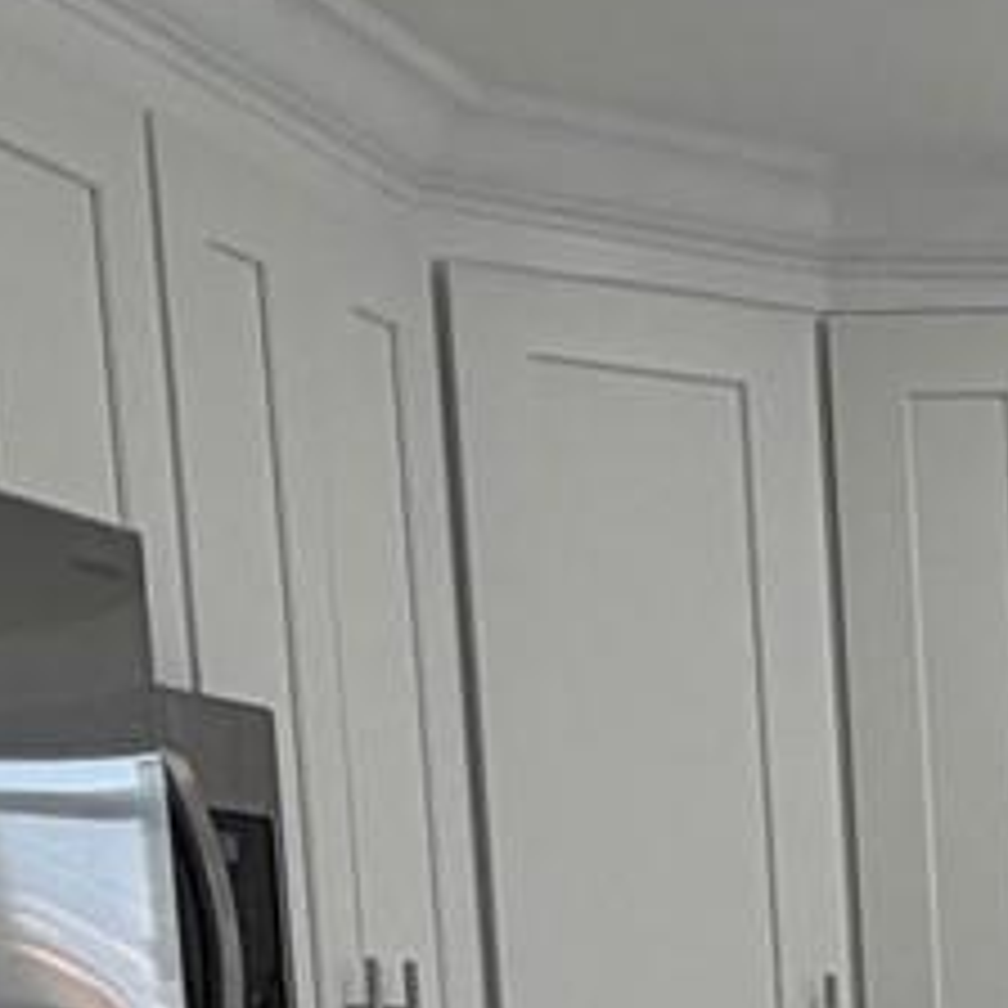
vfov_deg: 13.8
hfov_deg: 13.7
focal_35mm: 113
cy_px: 1809
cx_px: 1858
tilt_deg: -10.4
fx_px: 3723
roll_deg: +1.4
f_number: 2.2
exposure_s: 1/132
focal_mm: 2.22
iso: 40
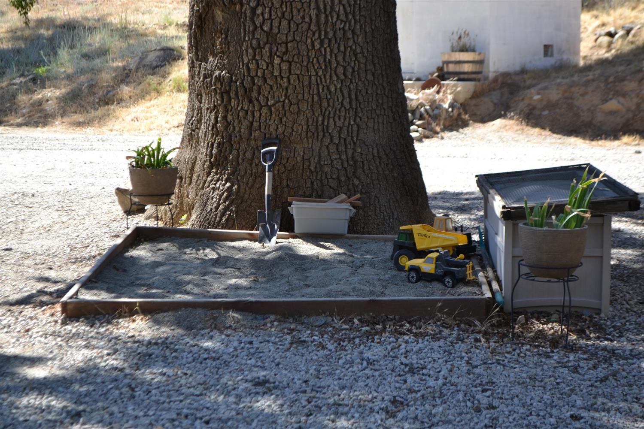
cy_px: 214
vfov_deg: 18.9
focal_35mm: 72
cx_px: 322
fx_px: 1288
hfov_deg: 28.1
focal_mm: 48
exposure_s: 1/125
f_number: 5.6
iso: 100
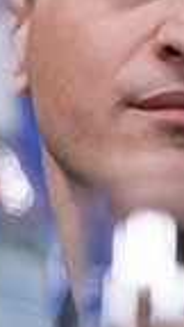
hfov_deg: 1.8
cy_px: 75
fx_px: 5976
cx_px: 260
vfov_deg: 3.1
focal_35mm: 689
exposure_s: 1/320
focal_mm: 140
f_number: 2.8
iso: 1250
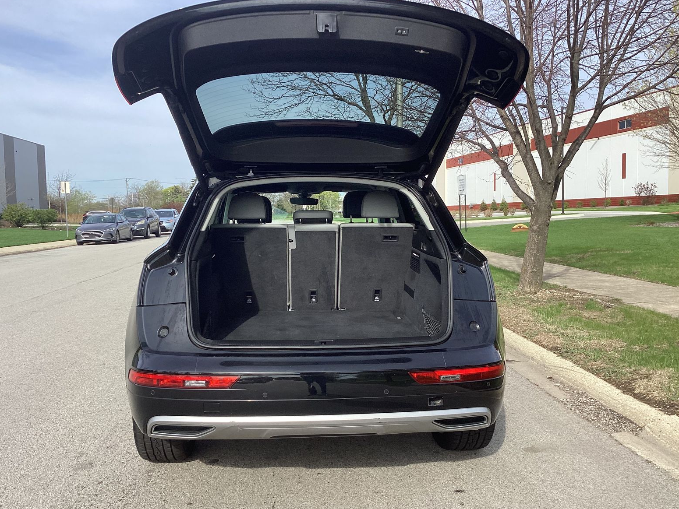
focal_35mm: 32
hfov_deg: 56.8
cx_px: 335
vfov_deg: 44.2
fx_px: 628
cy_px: 256
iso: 25
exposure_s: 1/1101
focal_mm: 3.3
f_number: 2.4
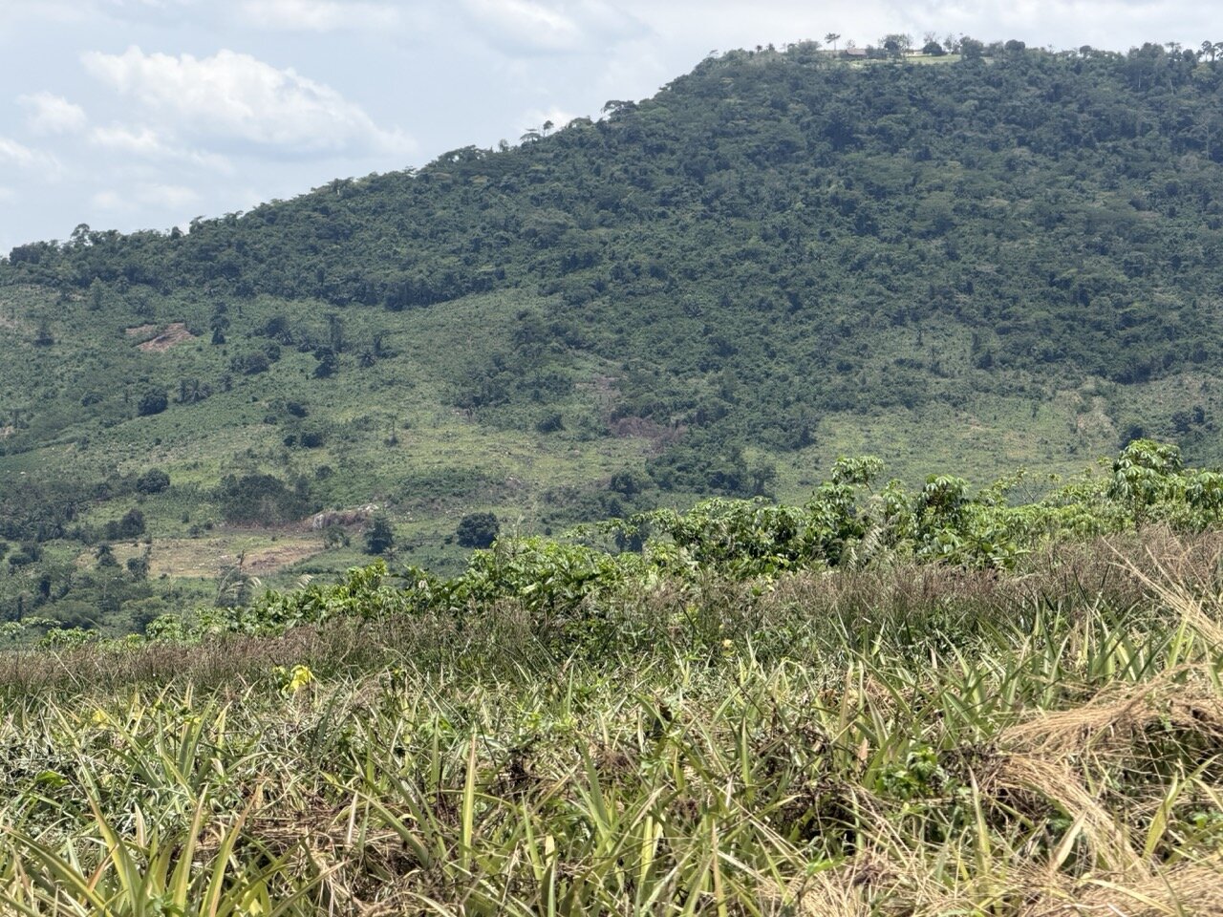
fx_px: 3533
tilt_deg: -1.7
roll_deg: +2.5
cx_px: 612
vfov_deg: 14.8
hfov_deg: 19.6
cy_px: 458
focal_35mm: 100
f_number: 2.8
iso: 32
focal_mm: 16.89
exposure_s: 1/638
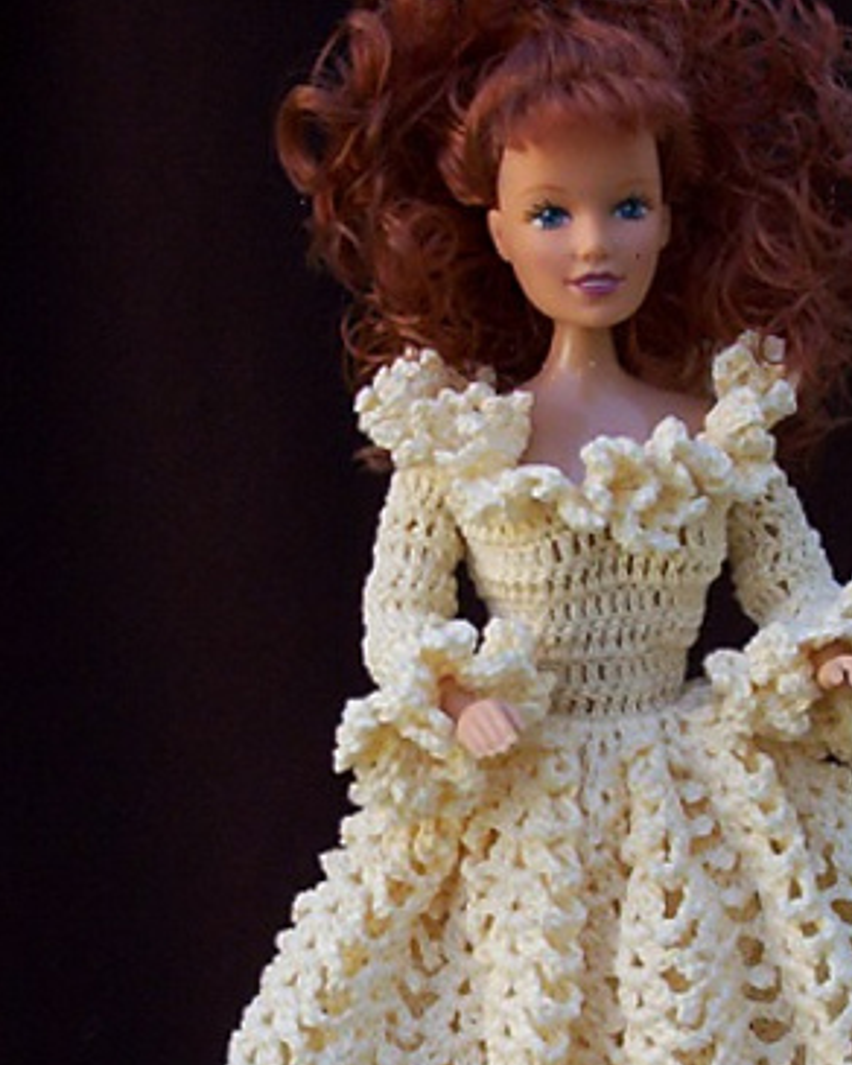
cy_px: 849
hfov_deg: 22.7
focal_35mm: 67
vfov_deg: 27.7
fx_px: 2112
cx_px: 589
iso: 100
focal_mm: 6
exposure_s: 1/157
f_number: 4.5
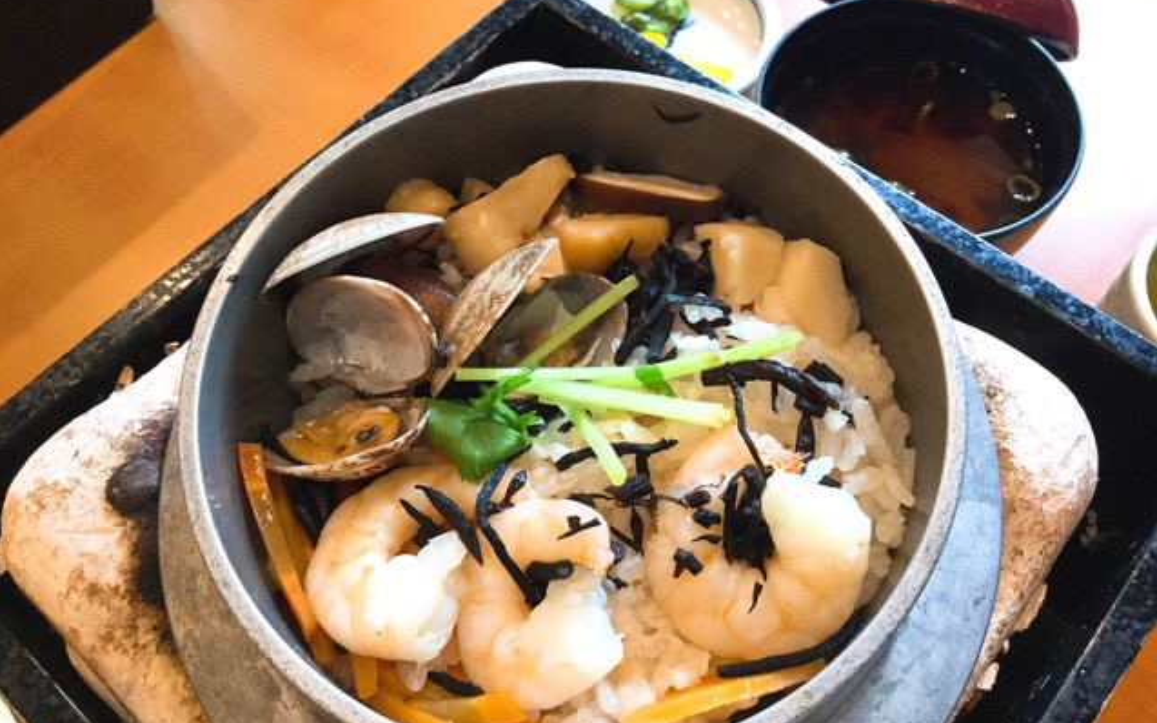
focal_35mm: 33
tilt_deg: -61.1
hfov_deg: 58.1
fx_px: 1040
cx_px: 578
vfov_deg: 38.3
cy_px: 323
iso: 125
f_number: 2.4
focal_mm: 3.3
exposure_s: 1/30
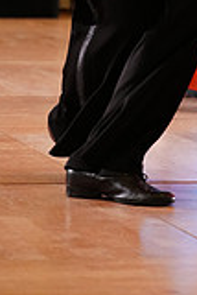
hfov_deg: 5.4
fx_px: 2080
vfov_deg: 7.9
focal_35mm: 254
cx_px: 296
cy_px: -208
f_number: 2.8
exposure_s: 1/500
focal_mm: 70
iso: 2000
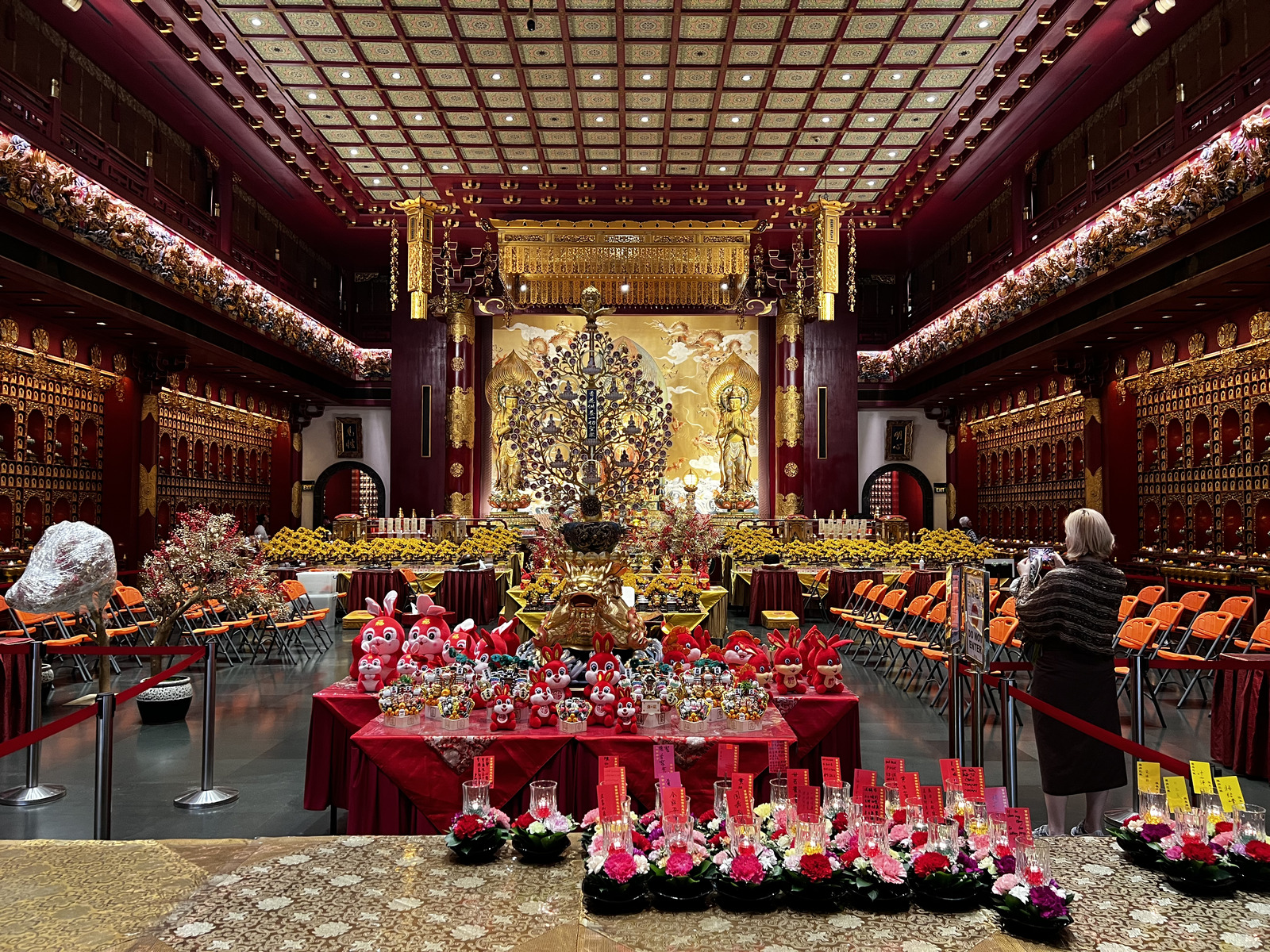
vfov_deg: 53.1
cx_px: 635
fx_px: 954
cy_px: 476
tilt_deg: +2.6
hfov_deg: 67.3
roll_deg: +0.0
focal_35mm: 26
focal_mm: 5.7
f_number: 1.5
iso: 250
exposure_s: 1/48
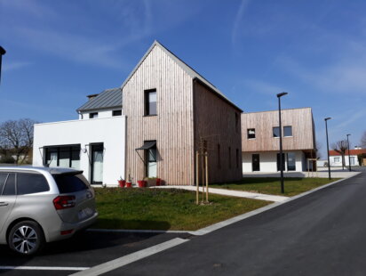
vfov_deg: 51.4
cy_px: 138
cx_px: 183
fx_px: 286
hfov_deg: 65.3
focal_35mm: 27
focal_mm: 3.71
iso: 40
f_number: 1.7
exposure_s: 1/2475
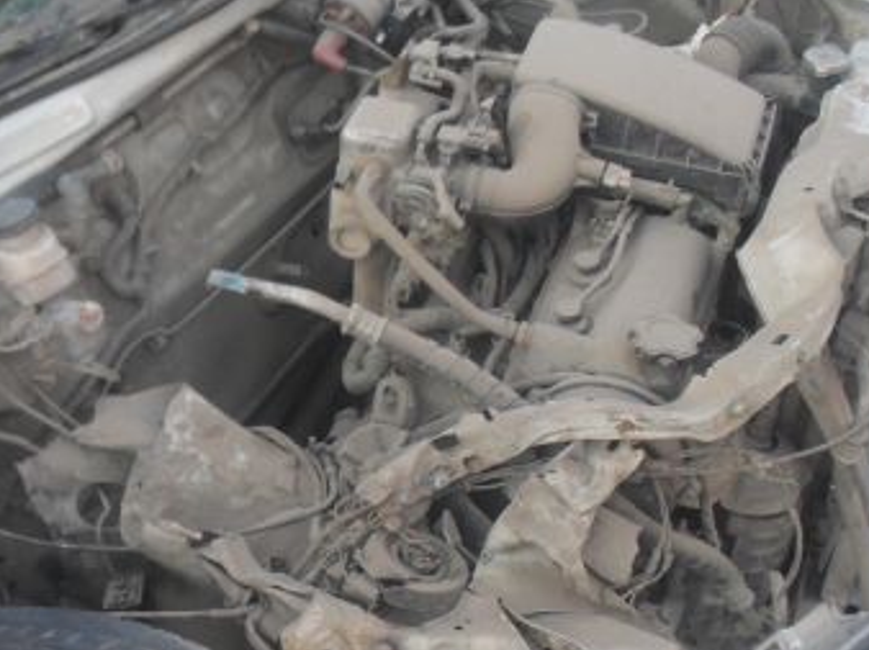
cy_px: 444
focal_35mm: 72
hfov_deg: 26.3
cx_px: 121
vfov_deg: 20.3
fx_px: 1806
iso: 80
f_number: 2.8
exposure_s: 1/90
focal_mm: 6.3
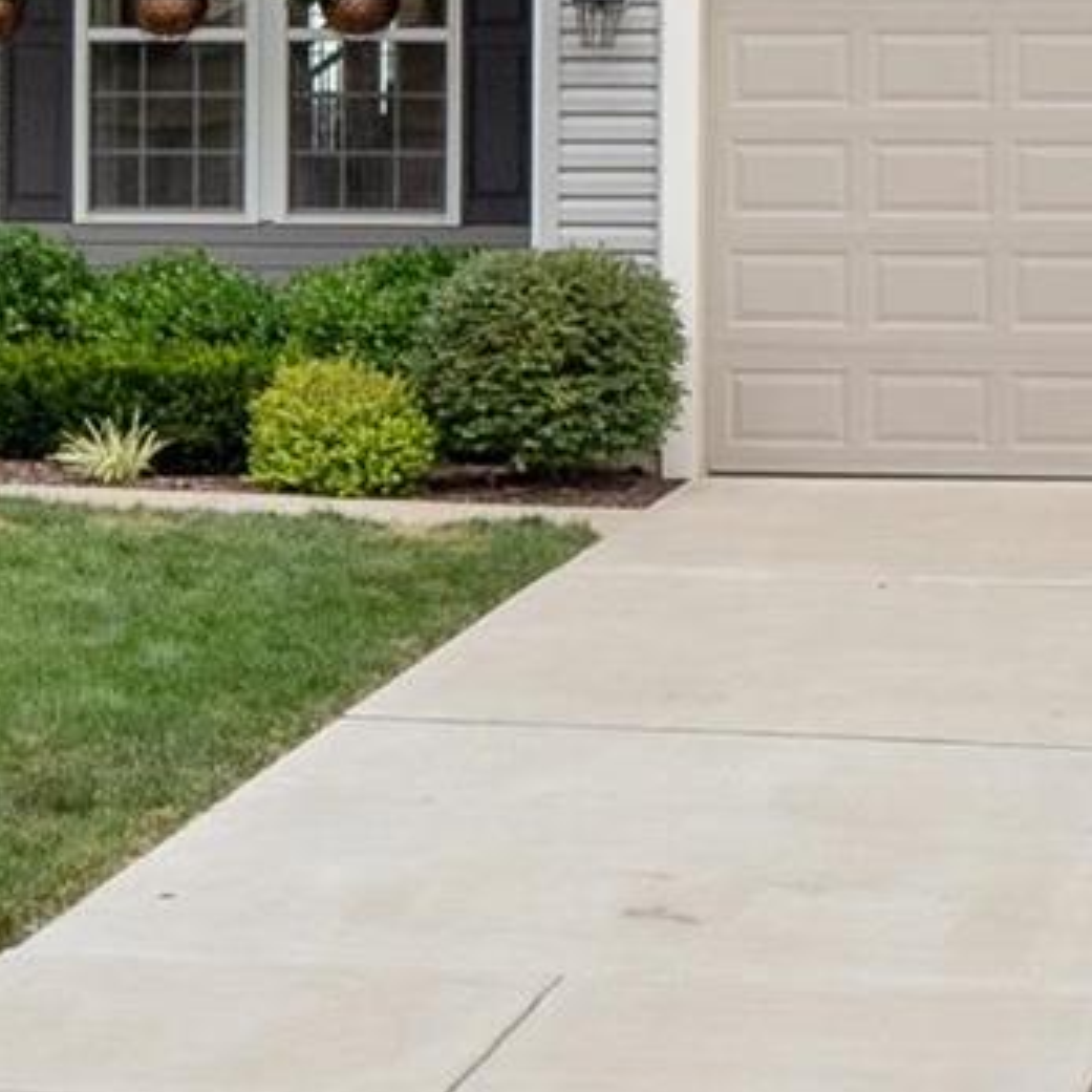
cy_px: 176
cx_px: 743
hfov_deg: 12.4
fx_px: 5032
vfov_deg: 12.3
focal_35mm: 141
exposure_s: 1/250
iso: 400
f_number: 8
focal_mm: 18
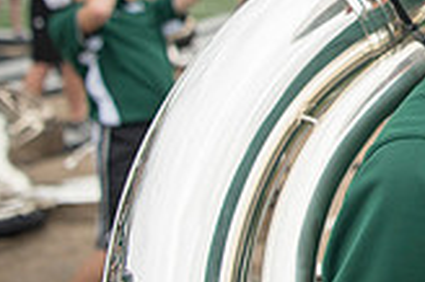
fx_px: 1002
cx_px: 648
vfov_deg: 15.5
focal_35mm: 85
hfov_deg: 20.3
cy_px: -40
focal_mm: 24
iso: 400
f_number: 2.8
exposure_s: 1/400
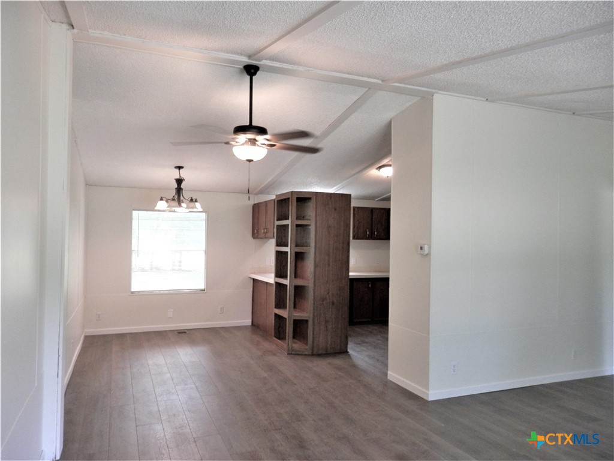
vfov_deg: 54.9
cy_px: 230
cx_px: 307
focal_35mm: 25
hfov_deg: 69.4
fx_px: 443
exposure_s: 1/30
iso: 160
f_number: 3
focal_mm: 4.5
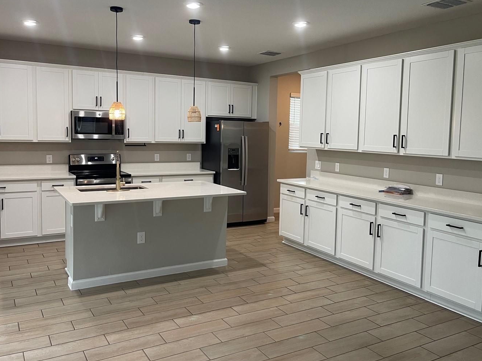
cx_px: 252
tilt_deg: -5.5
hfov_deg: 59.9
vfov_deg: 46.7
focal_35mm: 30
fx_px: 418
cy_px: 164
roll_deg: -1.4
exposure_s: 1/60
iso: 80
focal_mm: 5.1
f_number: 1.6
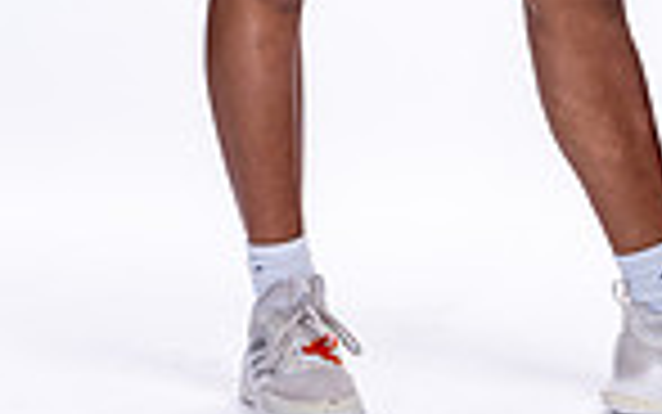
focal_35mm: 337
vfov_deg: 3.8
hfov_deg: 6.2
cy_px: -522
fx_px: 6082
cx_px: 387
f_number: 5.6
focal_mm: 108
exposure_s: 1/250
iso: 400
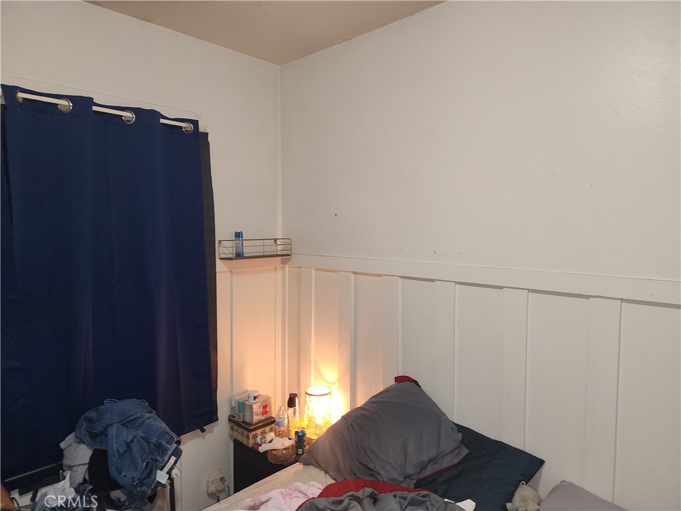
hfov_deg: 73.9
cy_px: 256
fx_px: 452
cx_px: 340
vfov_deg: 58.9
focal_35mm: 23
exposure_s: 1/24
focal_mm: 6.4
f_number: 1.8
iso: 100
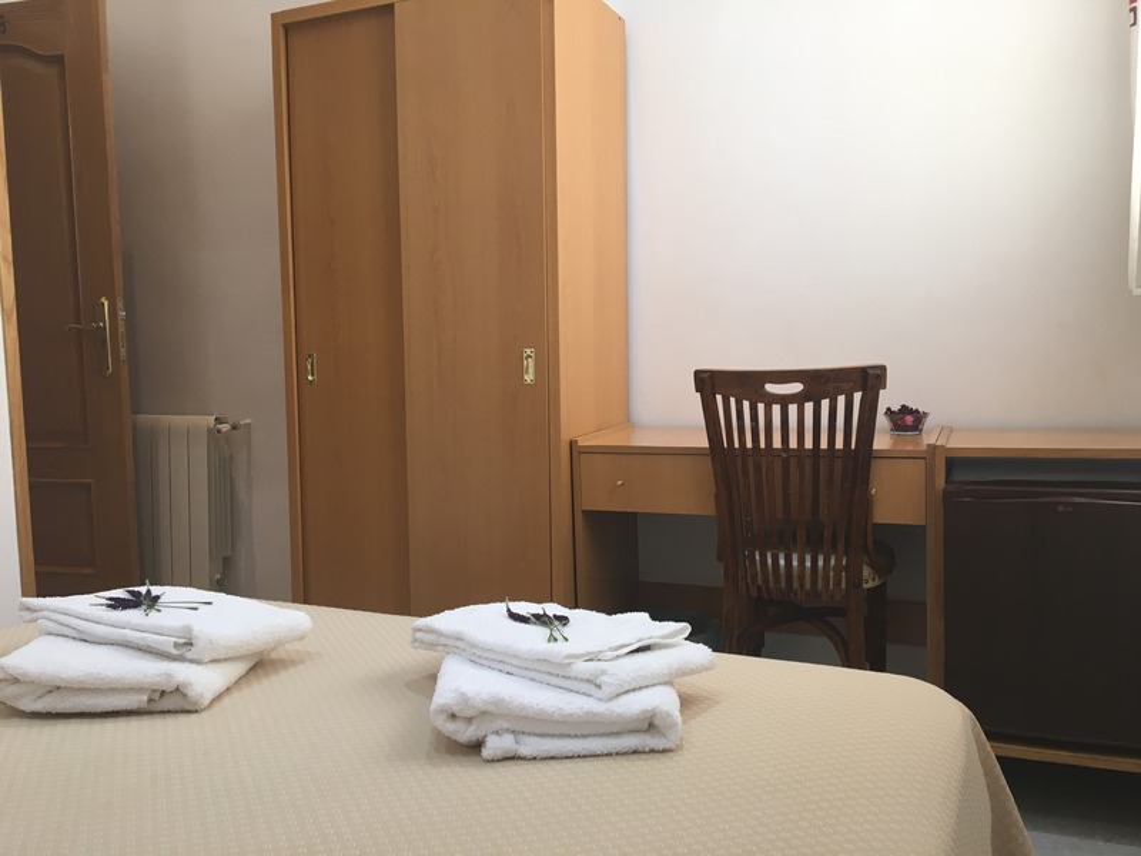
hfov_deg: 61.7
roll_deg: +1.9
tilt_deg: -4.8
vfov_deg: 48.2
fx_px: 956
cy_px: 428
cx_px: 570
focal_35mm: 29
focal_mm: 4.15
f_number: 2.2
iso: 25
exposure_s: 1/33
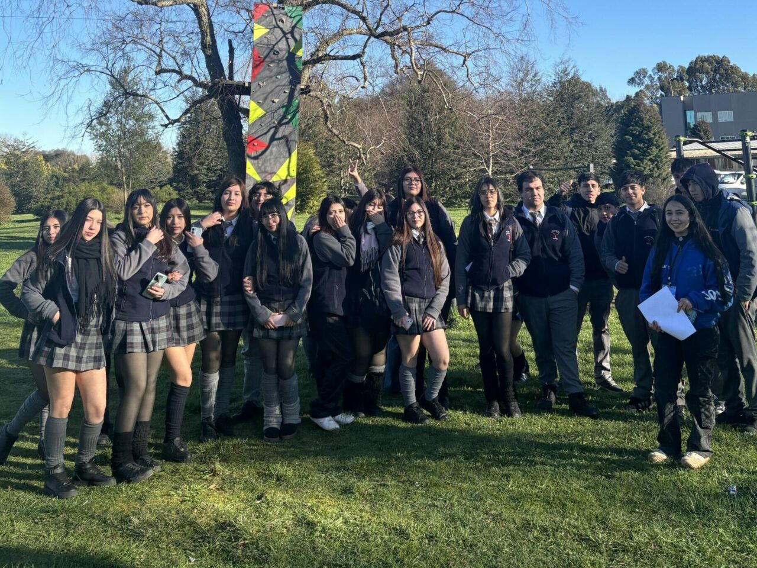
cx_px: 378
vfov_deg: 53.1
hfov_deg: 67.3
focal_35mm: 26
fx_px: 569
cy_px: 284
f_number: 1.6
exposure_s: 1/1311
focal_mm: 5.96
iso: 50
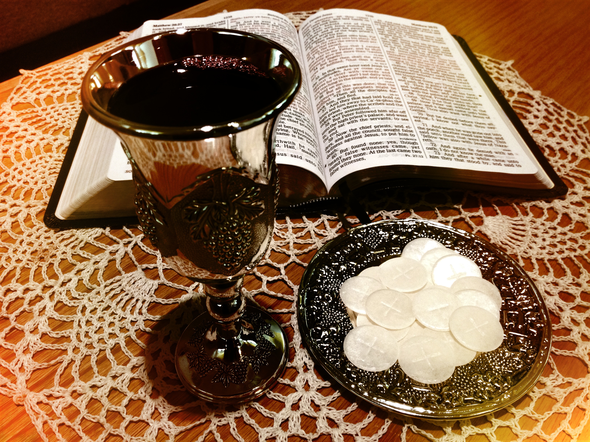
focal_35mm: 35
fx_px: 597
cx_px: 295
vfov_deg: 40.7
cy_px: 221
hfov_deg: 52.6
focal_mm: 4.28
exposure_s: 1/20
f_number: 2.4
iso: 160
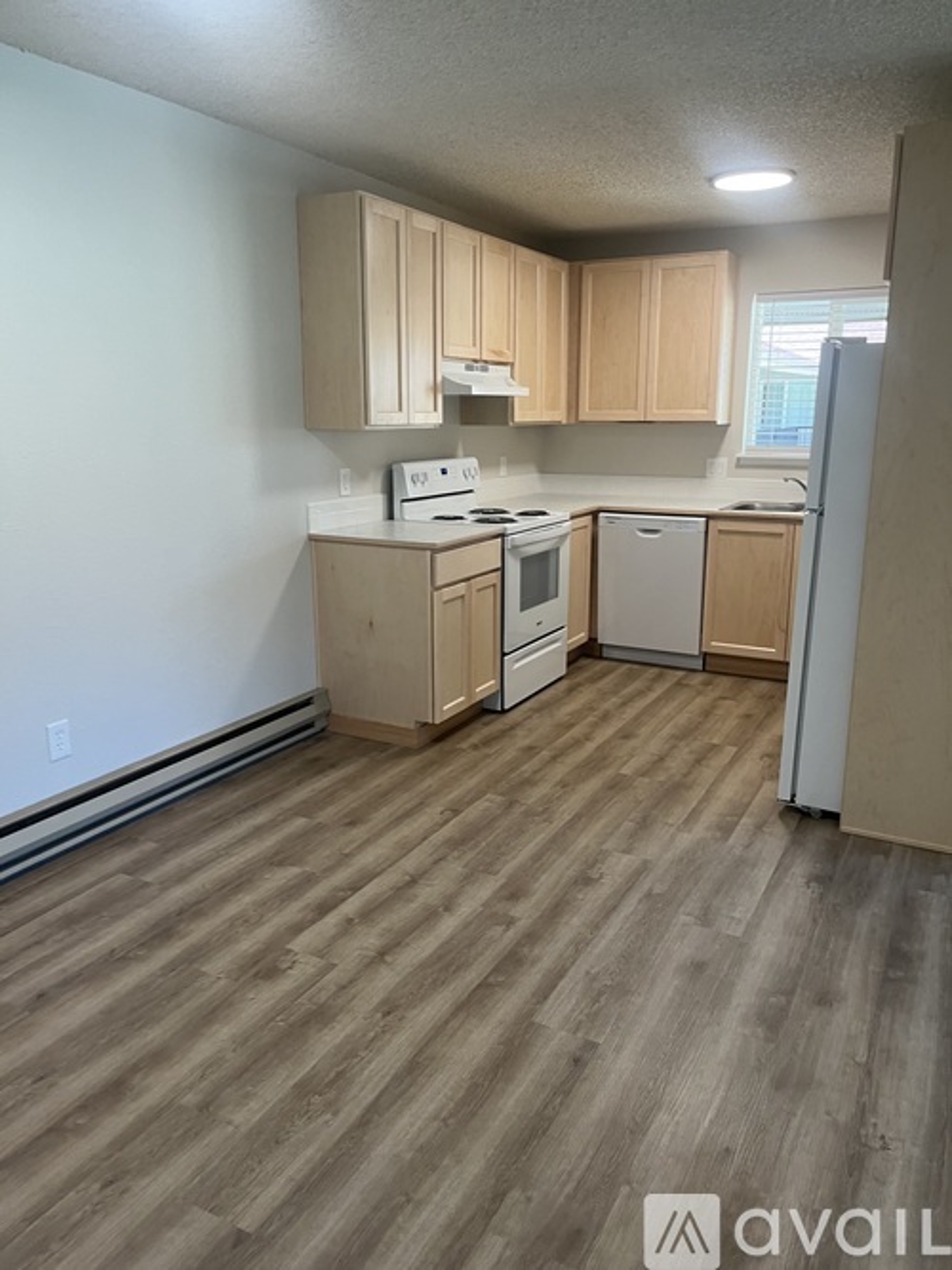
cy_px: 635
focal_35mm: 26
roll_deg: +1.4
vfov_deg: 67.3
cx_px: 476
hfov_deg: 53.0
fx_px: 954
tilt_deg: -15.3
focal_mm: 5.1
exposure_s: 1/60
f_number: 1.6
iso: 80
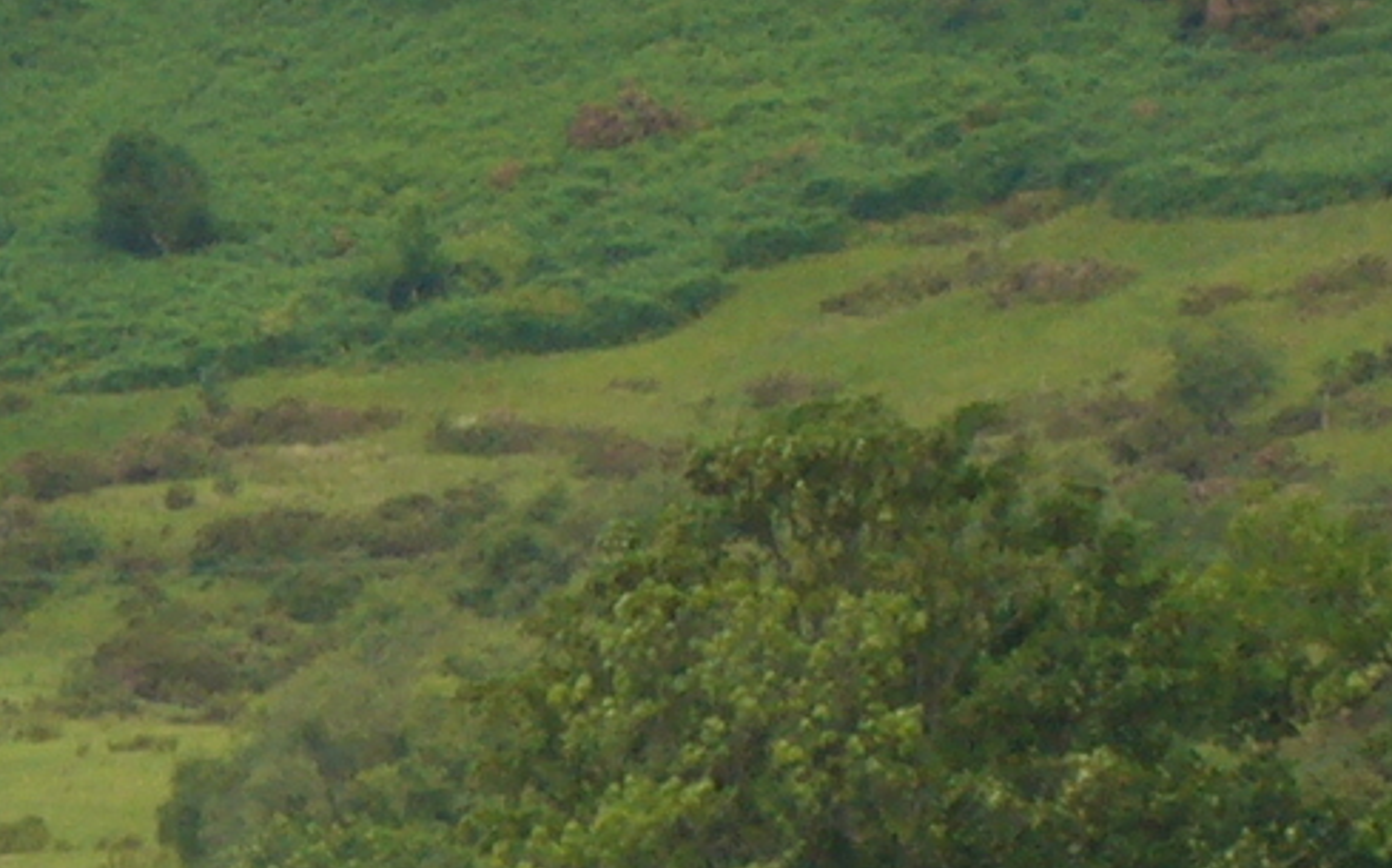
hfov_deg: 4.2
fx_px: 18654
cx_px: -880
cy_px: 1930
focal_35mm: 492
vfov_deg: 2.6
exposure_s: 1/125
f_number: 5
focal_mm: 17.4
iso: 80
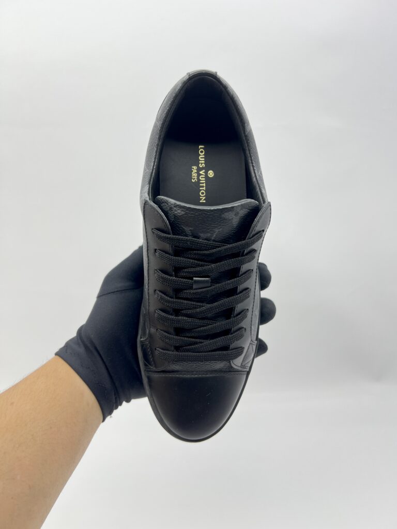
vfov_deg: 67.3
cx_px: 198
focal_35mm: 26
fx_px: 398
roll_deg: +1.6
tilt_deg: -16.3
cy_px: 264
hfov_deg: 53.1
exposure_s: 1/100
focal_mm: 5.7
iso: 32
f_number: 1.5
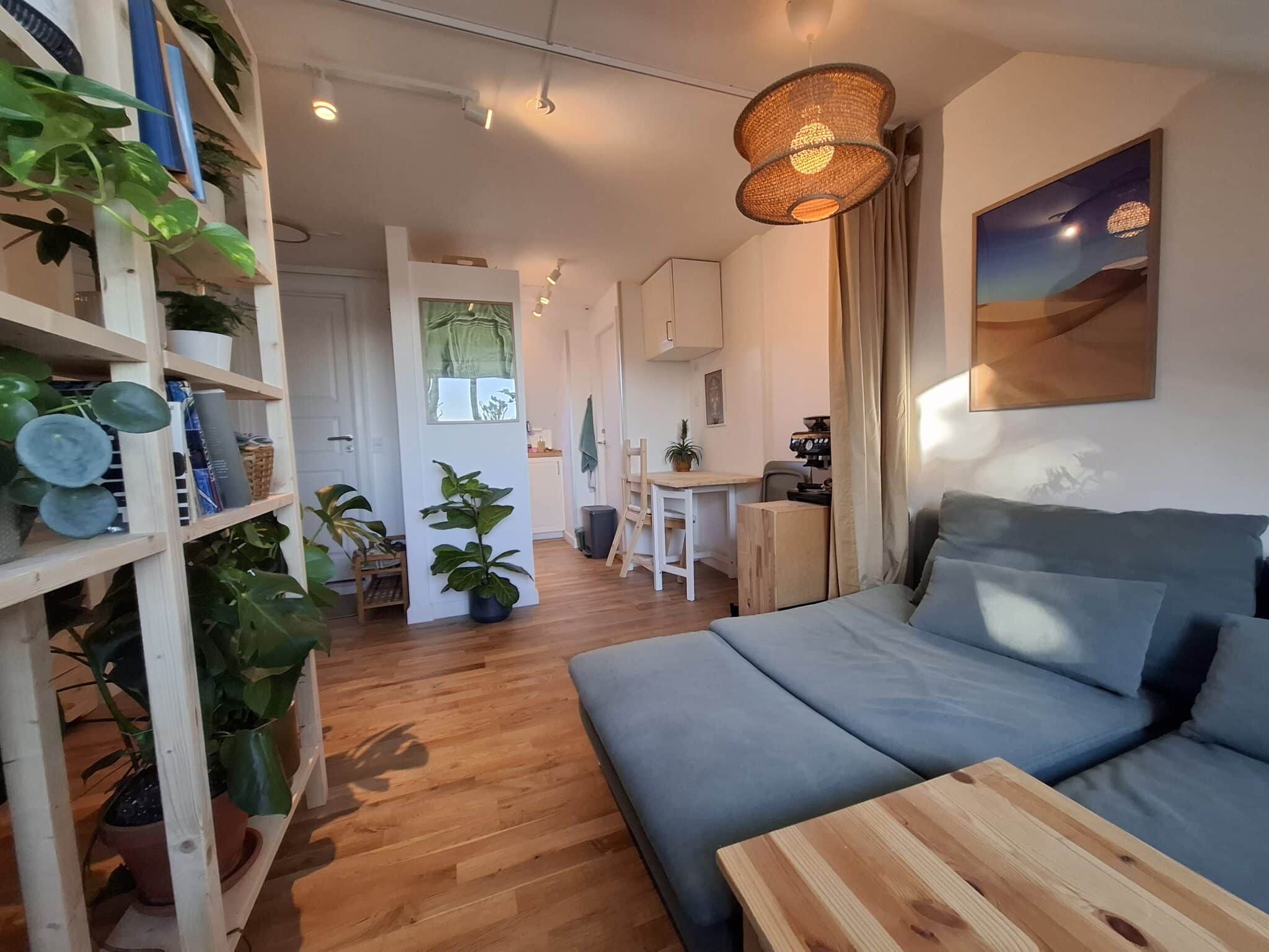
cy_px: 476
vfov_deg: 89.9
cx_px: 634
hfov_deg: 106.2
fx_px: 477
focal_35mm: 13
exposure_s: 1/50
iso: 125
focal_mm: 1.74
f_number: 2.2
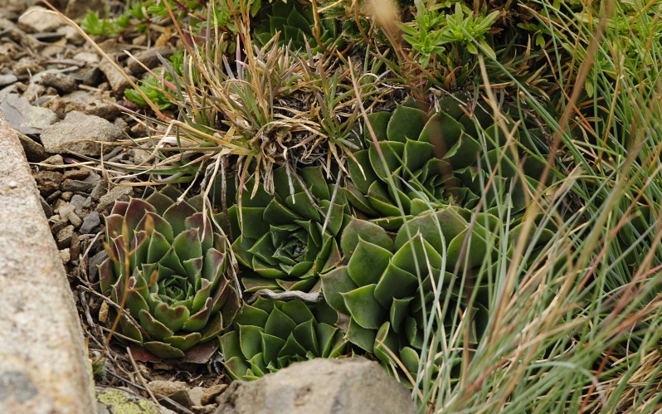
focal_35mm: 131
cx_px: 331
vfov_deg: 10.0
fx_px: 2355
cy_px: 194
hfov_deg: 16.0
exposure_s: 1/100
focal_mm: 85
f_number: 13
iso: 400
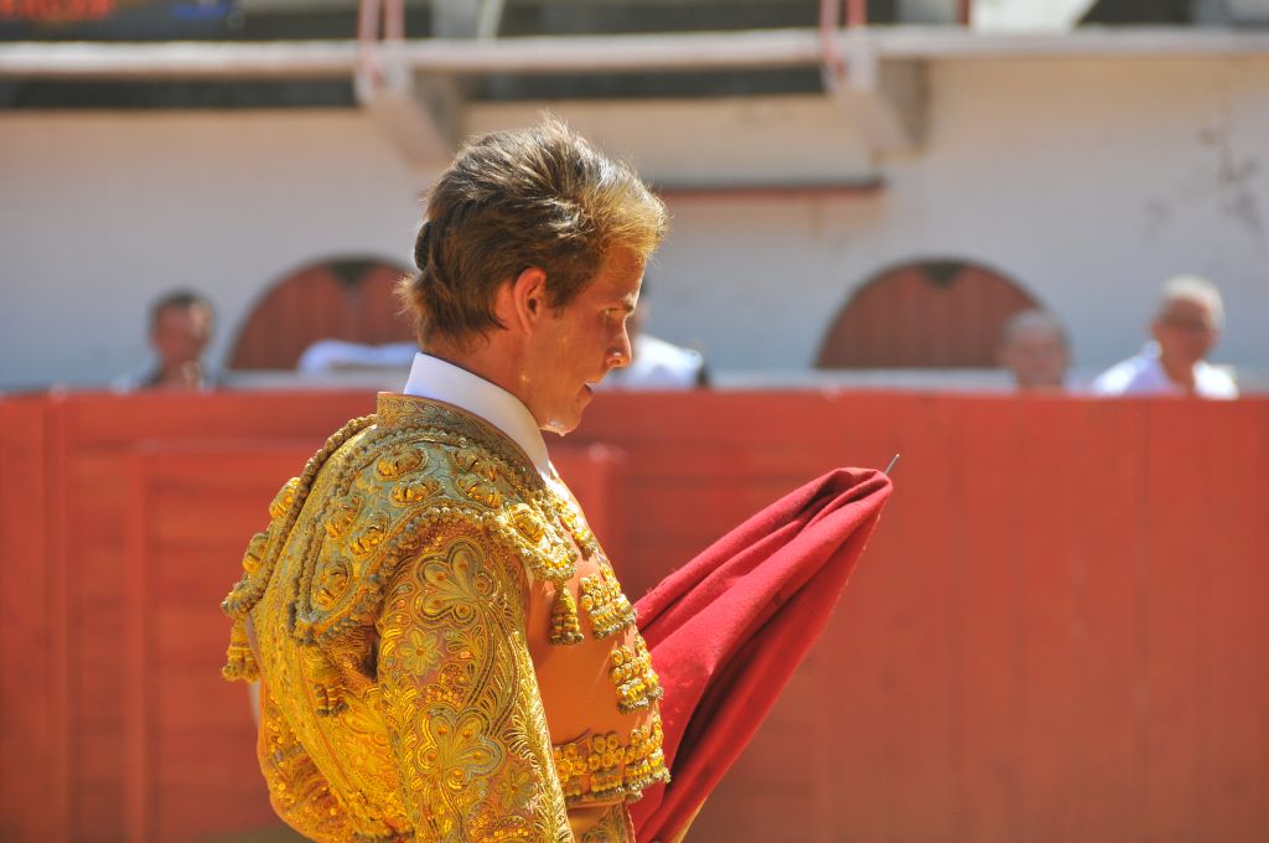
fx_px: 10561
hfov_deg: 6.9
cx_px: 634
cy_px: 422
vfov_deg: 4.6
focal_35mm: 300
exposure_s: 1/350
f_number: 5.6
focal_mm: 200
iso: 200
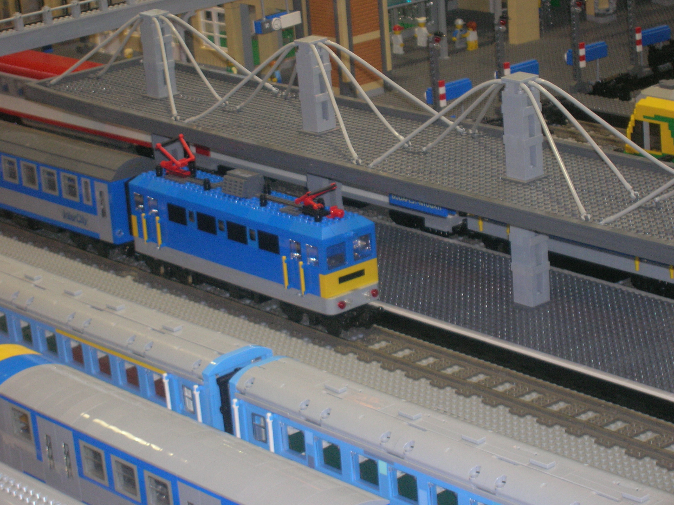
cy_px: 252
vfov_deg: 14.5
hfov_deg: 19.3
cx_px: 337
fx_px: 1986
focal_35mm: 102
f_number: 4.9
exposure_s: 1/60.1
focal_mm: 17.1
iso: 118
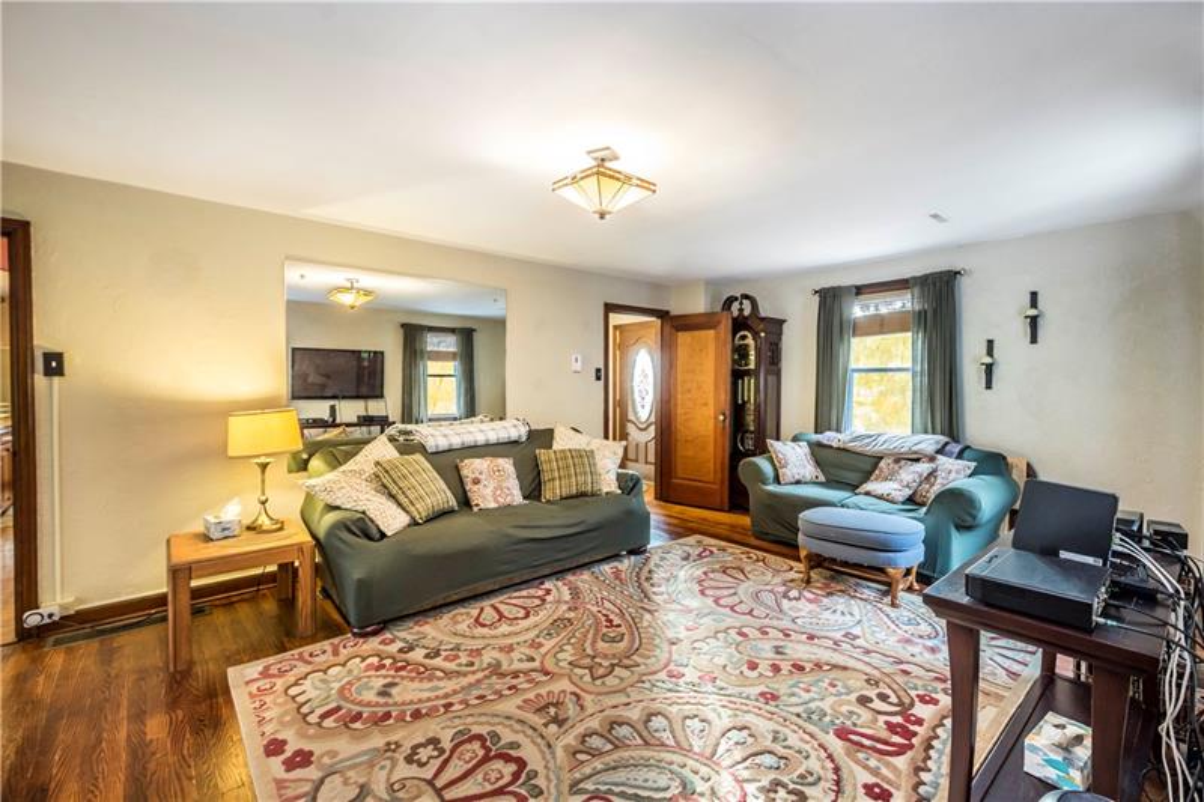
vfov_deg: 77.3
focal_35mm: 15
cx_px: 602
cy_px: 401
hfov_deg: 100.4
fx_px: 502
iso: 250
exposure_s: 1/13
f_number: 6.3
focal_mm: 10
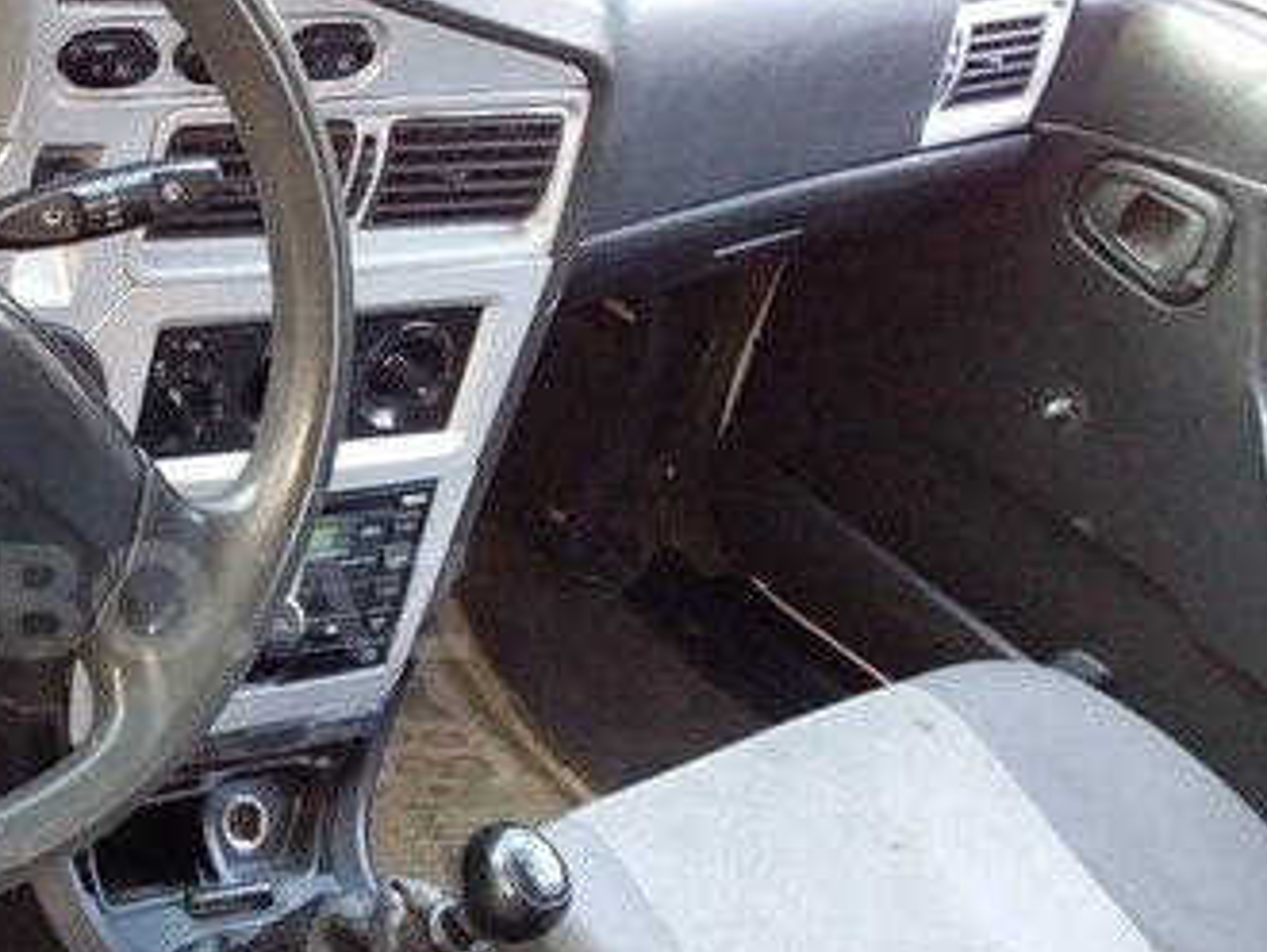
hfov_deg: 29.6
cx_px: 77
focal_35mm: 62
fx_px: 2271
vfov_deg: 23.6
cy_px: 601
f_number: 2.2
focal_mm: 3.3
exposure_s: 1/25
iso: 160
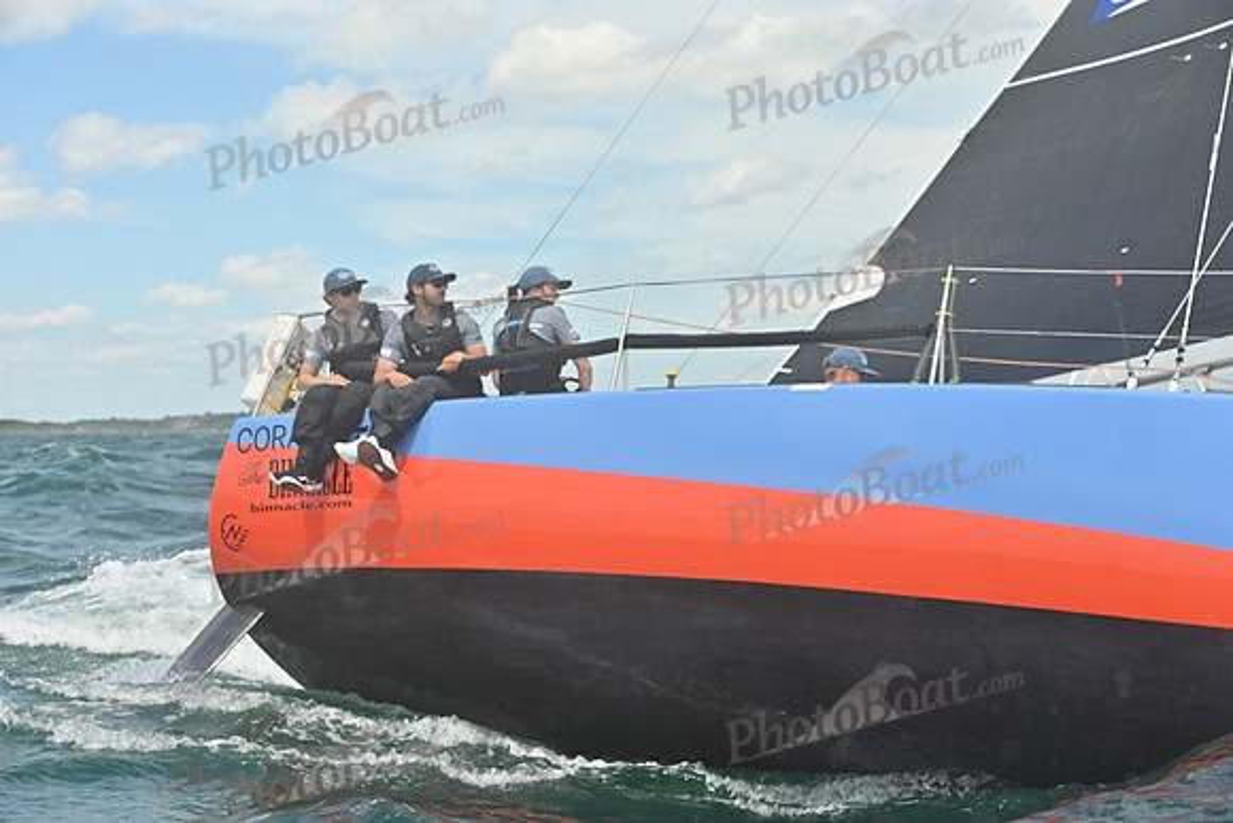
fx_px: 2398
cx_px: 616
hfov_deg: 28.8
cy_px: 412
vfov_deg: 19.5
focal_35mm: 70
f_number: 7.1
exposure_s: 1/1250
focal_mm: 70
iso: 320
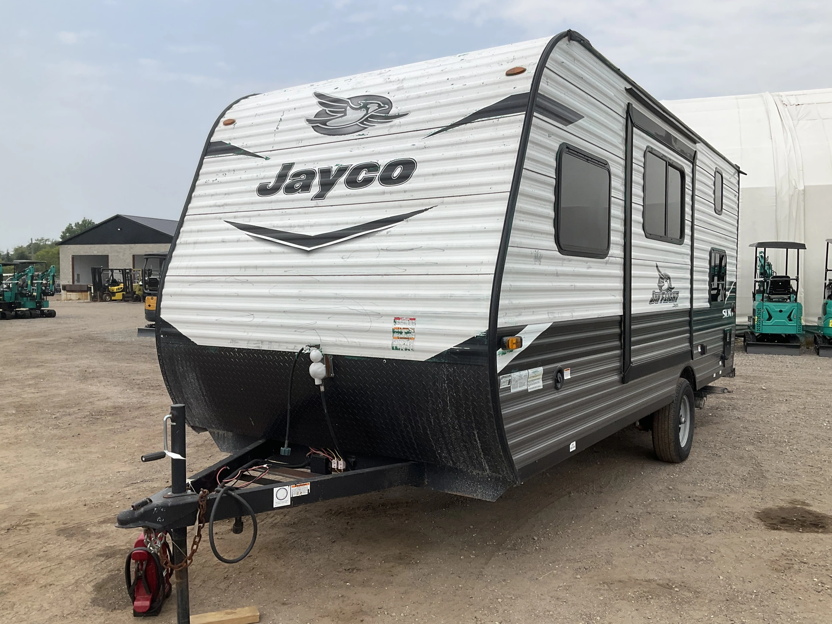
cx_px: 415
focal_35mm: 30
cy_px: 315
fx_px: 721
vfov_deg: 46.8
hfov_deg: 60.0
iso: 25
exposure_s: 1/2227
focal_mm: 3
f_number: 1.8
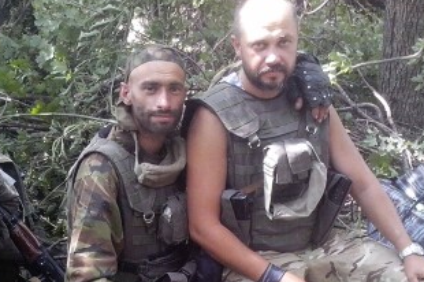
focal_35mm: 138
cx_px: 179
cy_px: 238
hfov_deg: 14.9
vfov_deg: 9.9
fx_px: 1624
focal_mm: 52
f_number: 4.8
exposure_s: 1/60
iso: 400
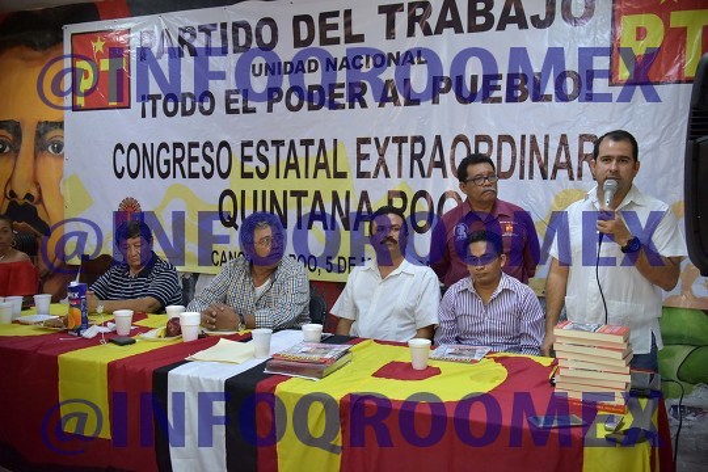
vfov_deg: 37.9
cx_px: 354
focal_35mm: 35
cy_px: 236
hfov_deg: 54.4
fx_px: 688
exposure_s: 1/125
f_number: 4
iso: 1600
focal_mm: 35
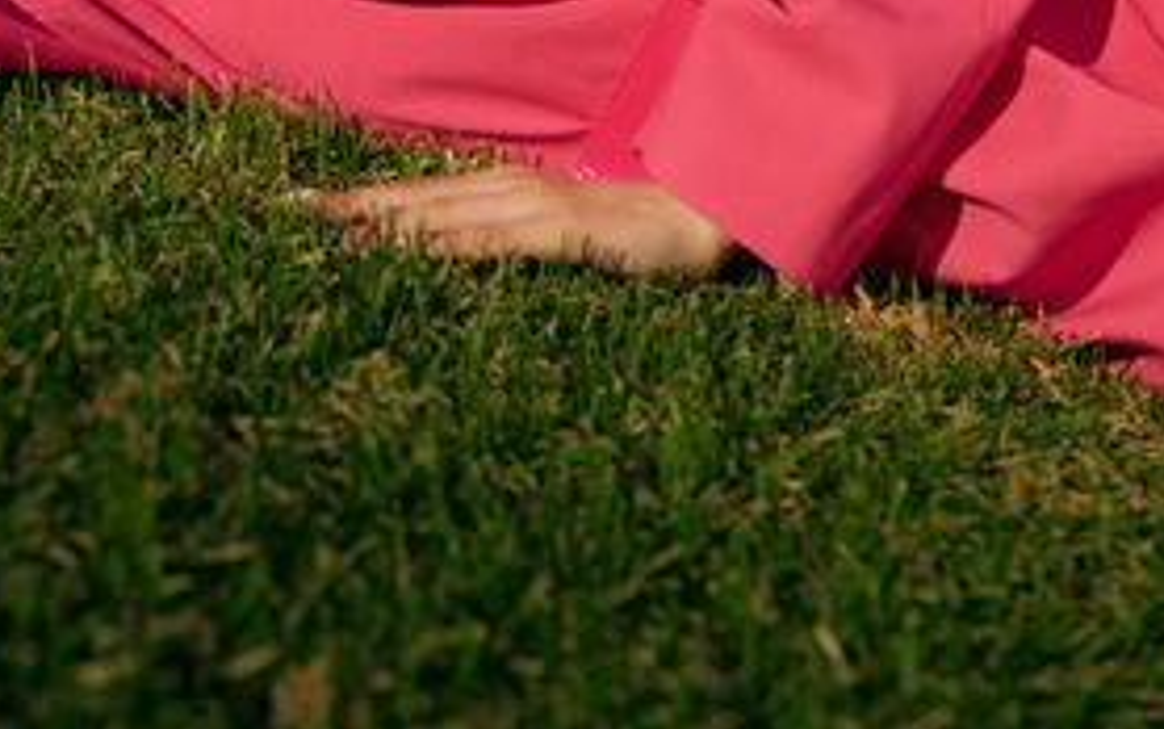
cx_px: 352
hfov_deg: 23.4
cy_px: -222
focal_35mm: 88
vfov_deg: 14.3
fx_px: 2793
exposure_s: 1/2500
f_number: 4
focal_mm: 38
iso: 100
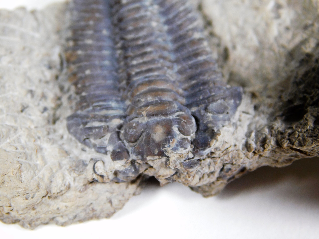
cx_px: 160
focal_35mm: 170
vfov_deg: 8.7
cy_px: 120
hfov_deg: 11.6
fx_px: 1567
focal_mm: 30.1
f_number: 5.3
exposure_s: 1/50
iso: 125
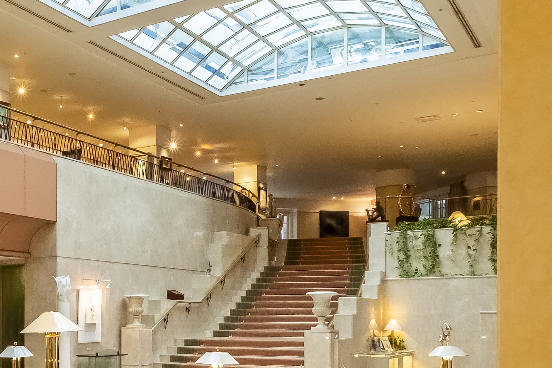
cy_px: 281
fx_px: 721
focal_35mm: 47
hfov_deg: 38.8
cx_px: 47
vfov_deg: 28.2
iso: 800
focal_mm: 10
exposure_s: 1/15
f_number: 8
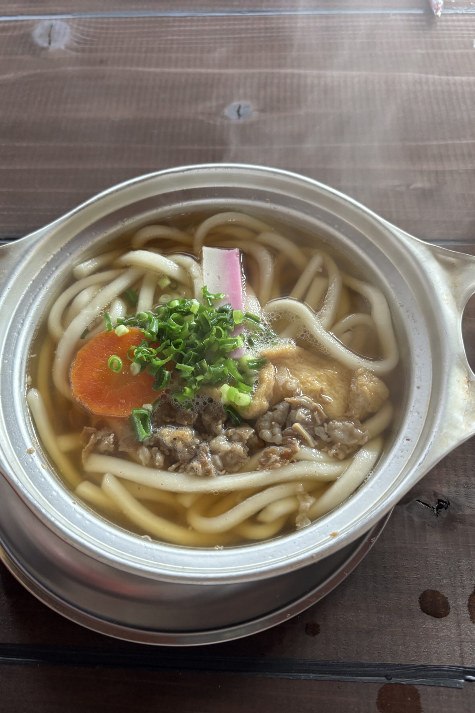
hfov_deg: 46.3
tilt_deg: -62.5
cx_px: 216
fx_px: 554
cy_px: 356
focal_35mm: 28
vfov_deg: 65.5
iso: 125
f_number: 1.6
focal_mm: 5.96
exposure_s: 1/64
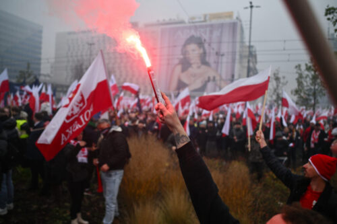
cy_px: 112
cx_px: 168
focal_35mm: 24
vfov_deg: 53.1
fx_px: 225
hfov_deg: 73.8
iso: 320
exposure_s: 1/1600
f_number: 2
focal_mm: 24
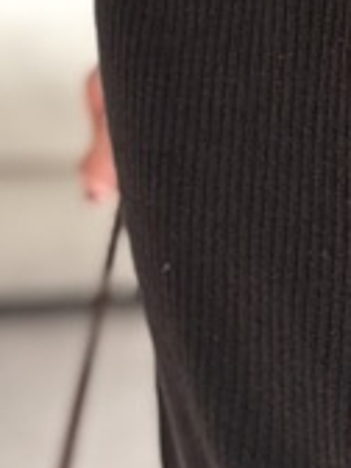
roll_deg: +0.9
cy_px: -70
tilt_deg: -13.9
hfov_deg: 8.9
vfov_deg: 12.5
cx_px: 755
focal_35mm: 155
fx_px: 2096
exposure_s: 1/122
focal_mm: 5.96
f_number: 1.6
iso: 100
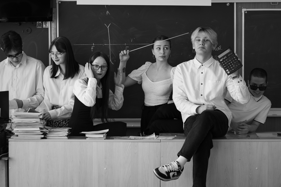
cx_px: 157
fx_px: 763
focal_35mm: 98
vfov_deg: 14.0
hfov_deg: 20.9
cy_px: 104
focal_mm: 85
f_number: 2.5
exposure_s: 1/125
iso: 160
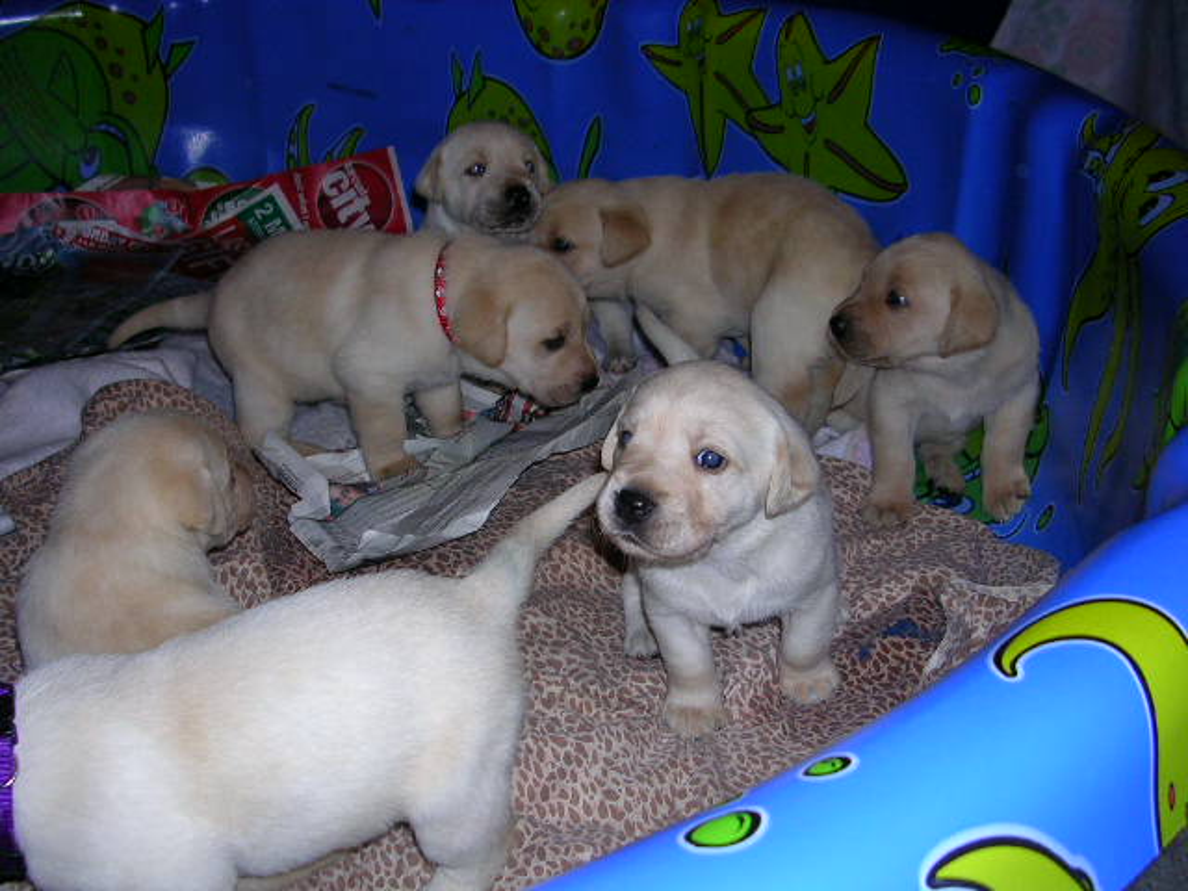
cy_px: 446
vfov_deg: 37.7
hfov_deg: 49.0
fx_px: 1304
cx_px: 594
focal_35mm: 38
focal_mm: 5.8
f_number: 2.8
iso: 50
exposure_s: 1/60.1
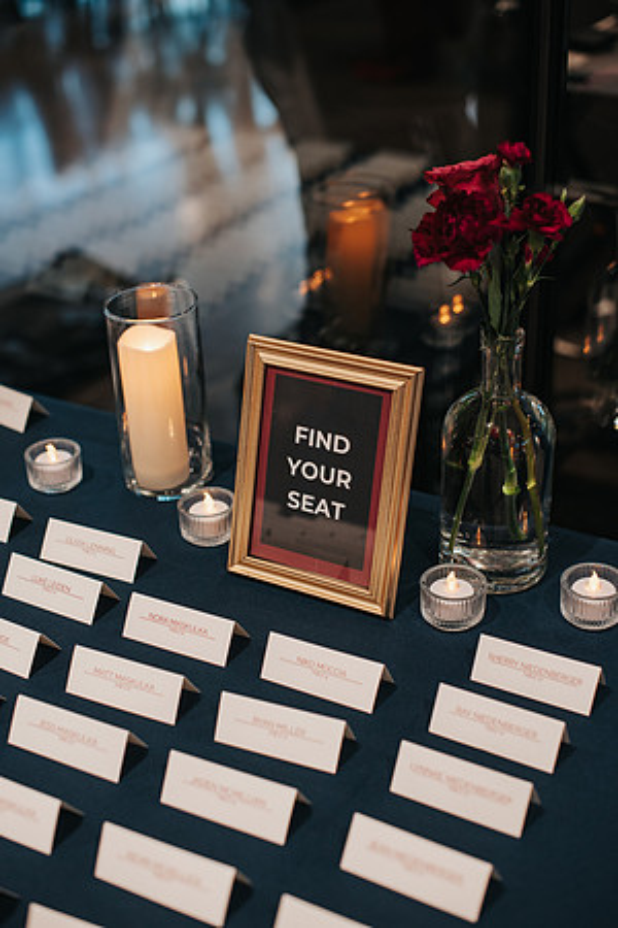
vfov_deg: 39.6
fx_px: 1287
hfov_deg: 27.0
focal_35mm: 50
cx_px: 309
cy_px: 464
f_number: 2.8
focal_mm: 50
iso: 900
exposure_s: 1/200
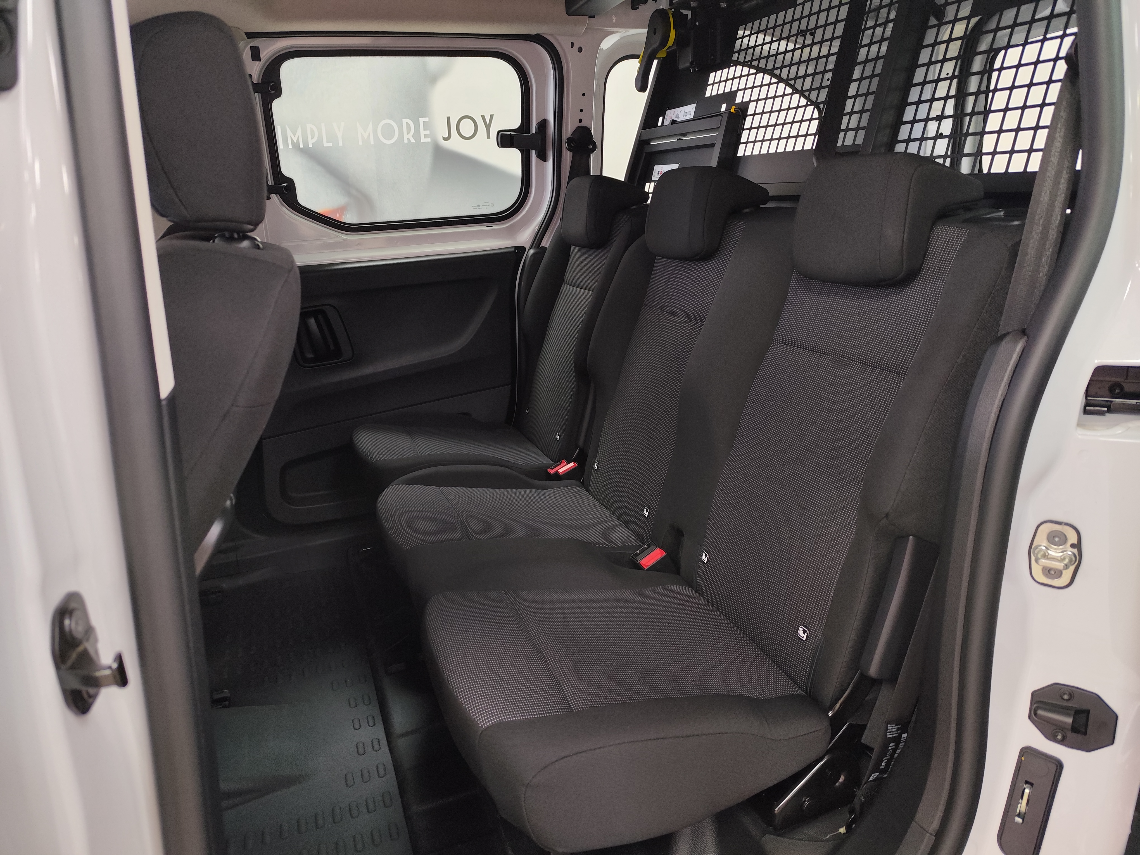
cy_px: 428
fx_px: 757
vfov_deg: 58.9
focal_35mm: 23
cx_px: 570
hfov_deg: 73.9
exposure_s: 1/25
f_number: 1.65
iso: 400
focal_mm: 6.19
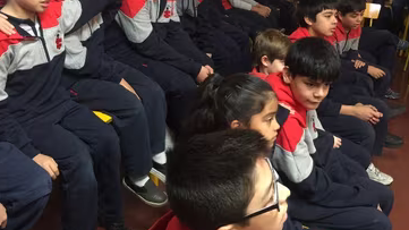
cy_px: 70
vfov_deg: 33.3
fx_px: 380
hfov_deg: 56.6
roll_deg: -2.9
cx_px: 197
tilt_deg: -18.0
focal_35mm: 35
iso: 125
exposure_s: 1/17
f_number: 2.2
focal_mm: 4.15
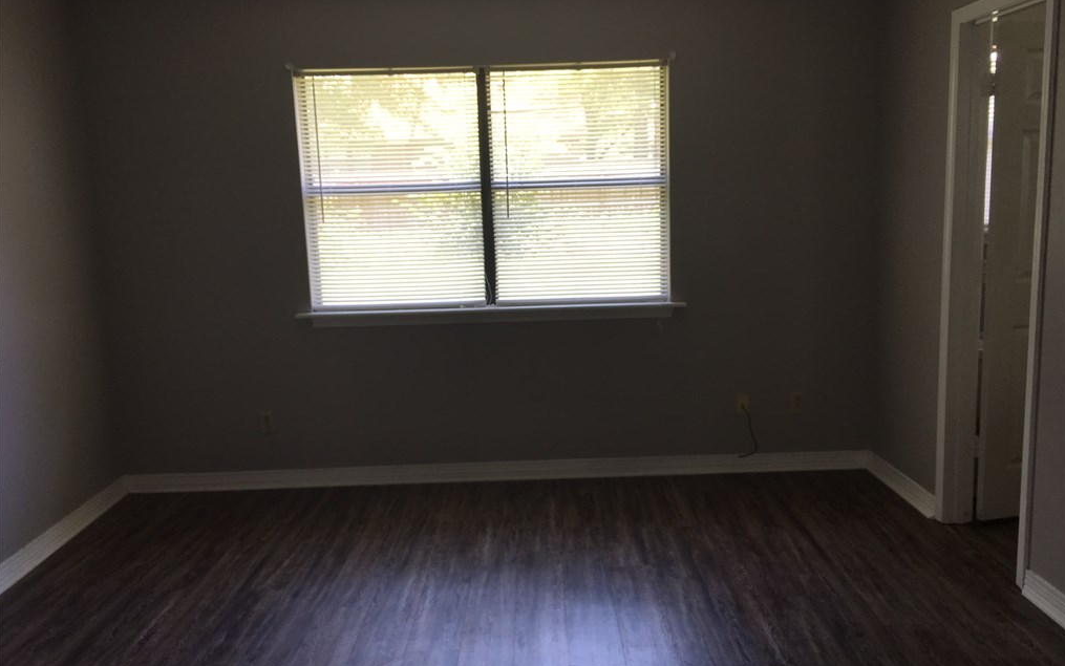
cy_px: 359
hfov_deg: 61.2
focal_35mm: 31
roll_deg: +1.8
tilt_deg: -10.0
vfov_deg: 40.6
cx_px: 533
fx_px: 900
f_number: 2.2
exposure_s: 1/37
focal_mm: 4.15
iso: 25
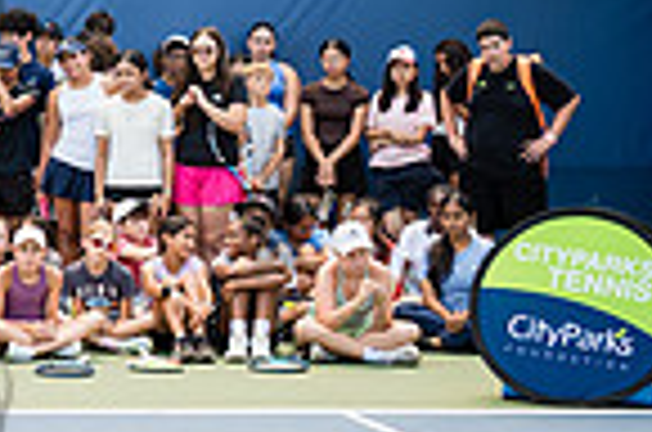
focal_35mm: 140
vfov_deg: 9.8
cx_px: -594
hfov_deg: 13.0
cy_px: 198
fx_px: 2530
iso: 100
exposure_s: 1/100
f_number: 4
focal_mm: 35
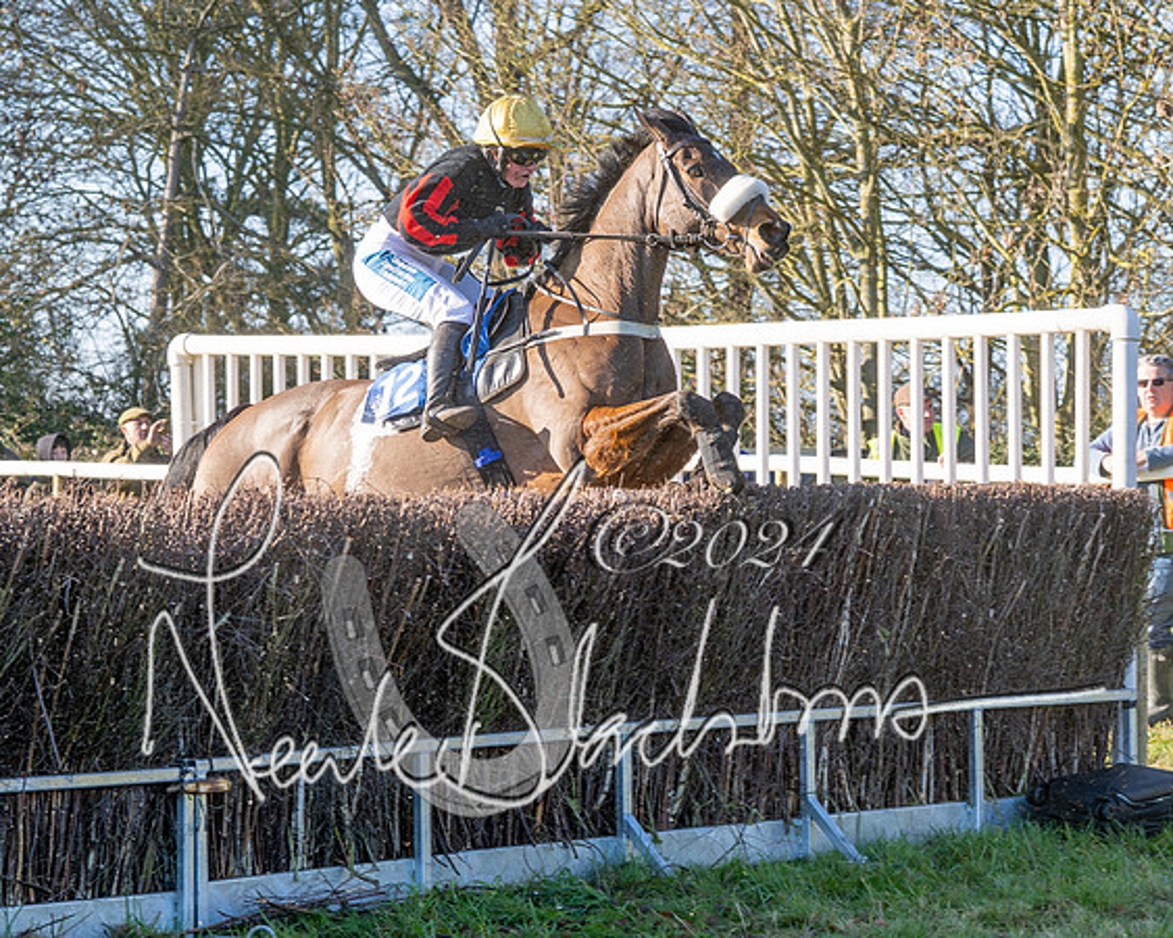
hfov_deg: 14.7
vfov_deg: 11.8
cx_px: 509
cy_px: 461
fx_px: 4542
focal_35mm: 131
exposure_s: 1/1250
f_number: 4.5
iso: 400
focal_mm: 60
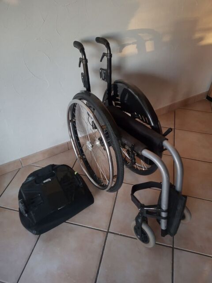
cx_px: 106
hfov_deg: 66.0
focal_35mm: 20
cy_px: 142
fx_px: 163
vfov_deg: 81.7
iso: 458
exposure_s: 1/25
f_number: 2
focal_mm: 3.52
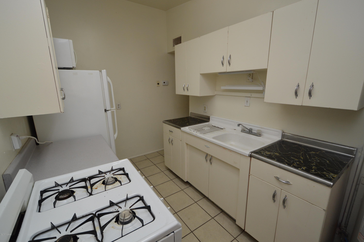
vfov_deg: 77.2
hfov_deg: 100.4
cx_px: 182
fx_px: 152
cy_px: 121
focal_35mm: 15
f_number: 4.5
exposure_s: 1/80
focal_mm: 10
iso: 400
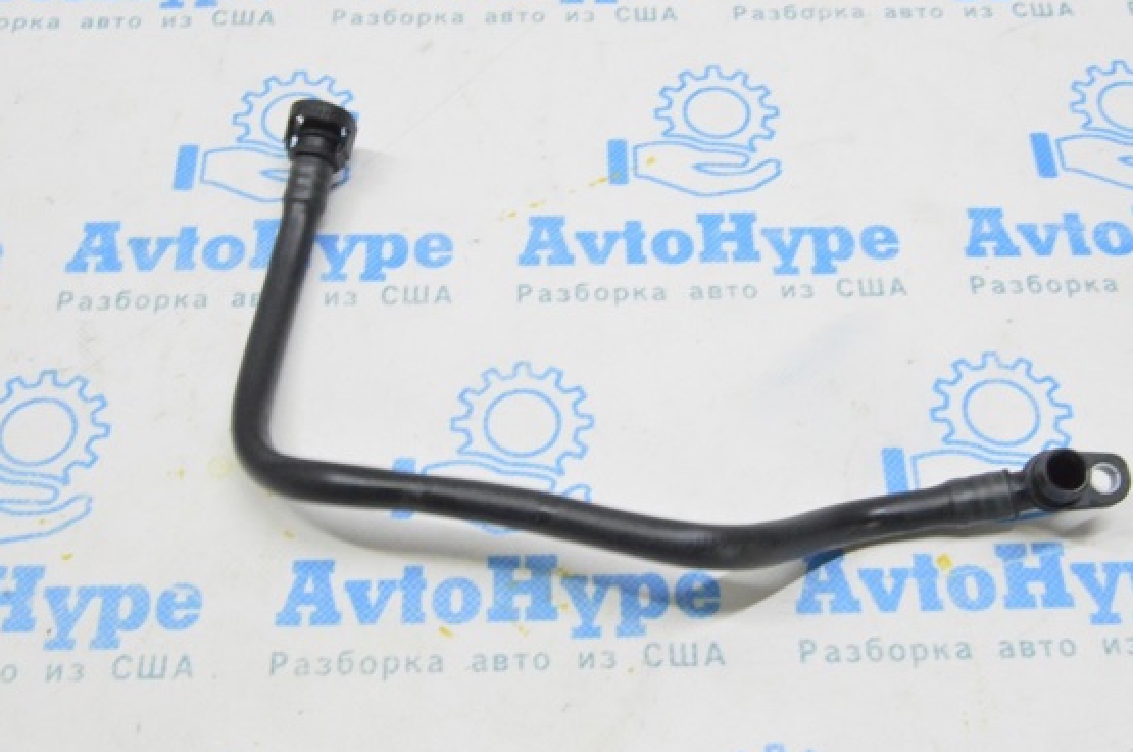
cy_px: 326
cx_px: 598
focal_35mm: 45
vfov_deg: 29.7
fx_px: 1414
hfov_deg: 43.7
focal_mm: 26
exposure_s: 1/20
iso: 6400
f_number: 20
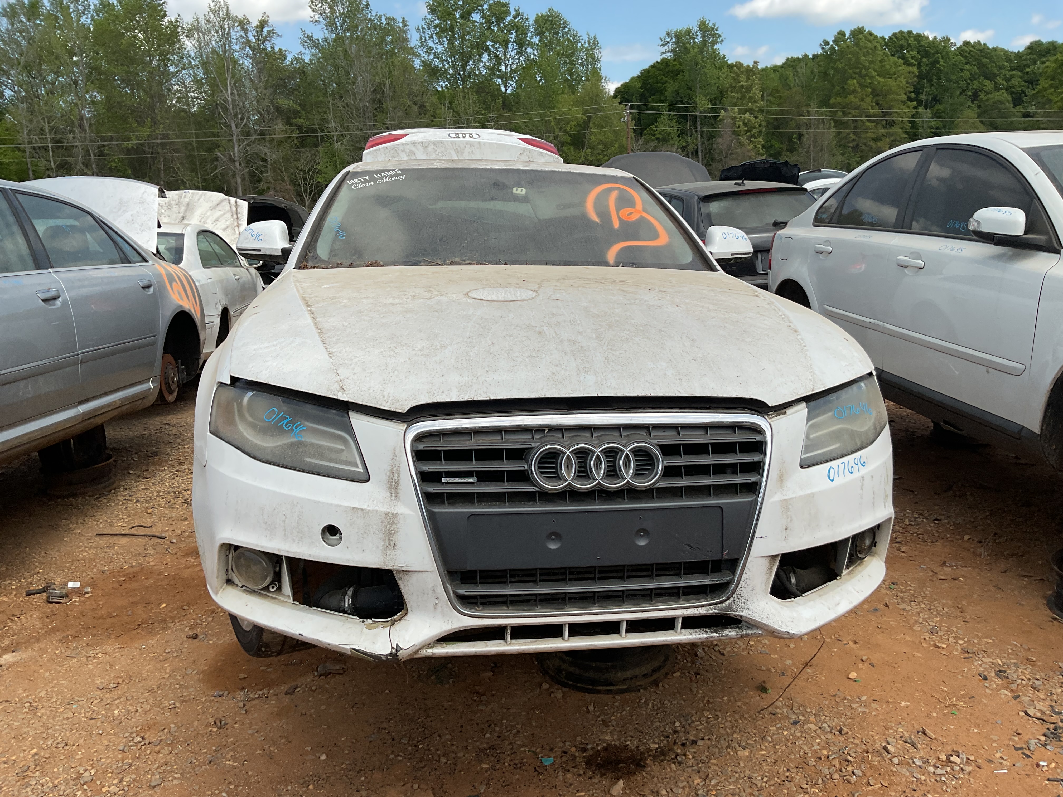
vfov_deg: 48.2
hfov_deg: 61.7
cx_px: 532
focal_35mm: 29
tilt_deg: -11.9
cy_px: 398
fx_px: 891
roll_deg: +4.6
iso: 16
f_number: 1.8
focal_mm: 3
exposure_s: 1/1730
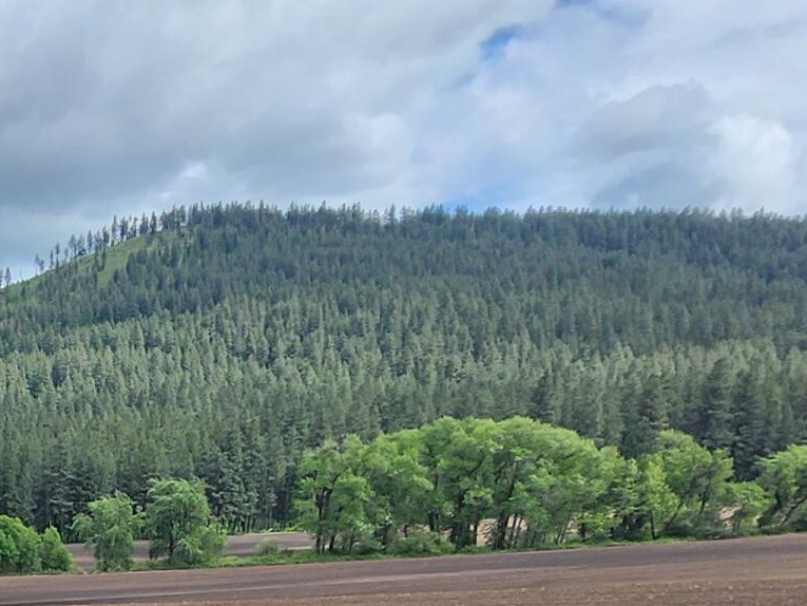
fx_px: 1189
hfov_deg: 25.4
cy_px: 922
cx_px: -472
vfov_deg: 22.9
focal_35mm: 51
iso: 50
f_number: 2.2
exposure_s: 1/1529
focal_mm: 2.2
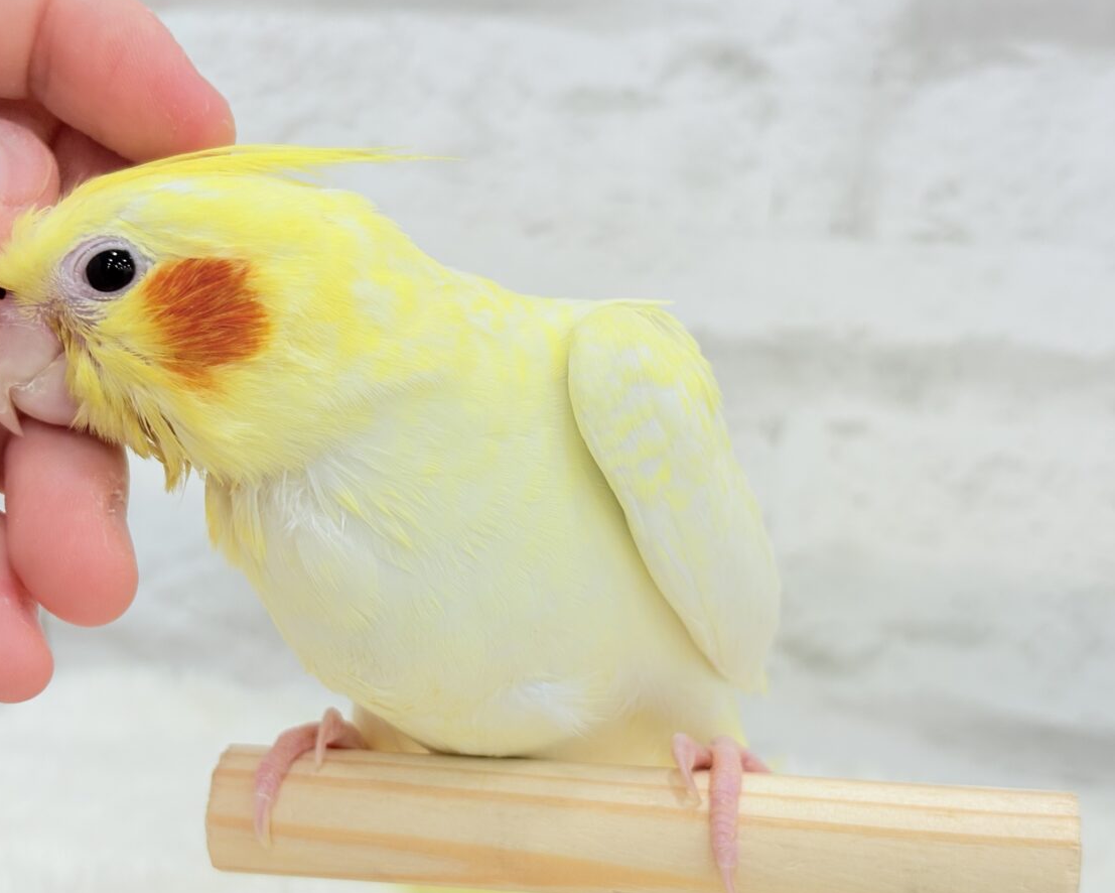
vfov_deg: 27.6
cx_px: 549
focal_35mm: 55
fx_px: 1815
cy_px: 449
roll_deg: -1.7
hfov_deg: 34.1
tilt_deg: -10.1
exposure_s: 1/100
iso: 50
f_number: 1.6
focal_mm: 5.96
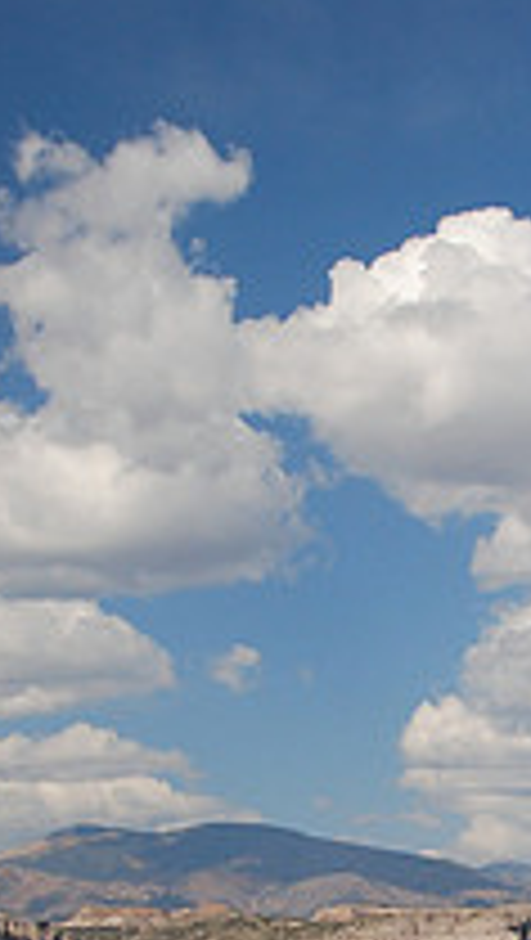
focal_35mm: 126
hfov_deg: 9.5
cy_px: 859
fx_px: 3156
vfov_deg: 16.7
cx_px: 666
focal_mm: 29
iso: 250
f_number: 10
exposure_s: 1/200
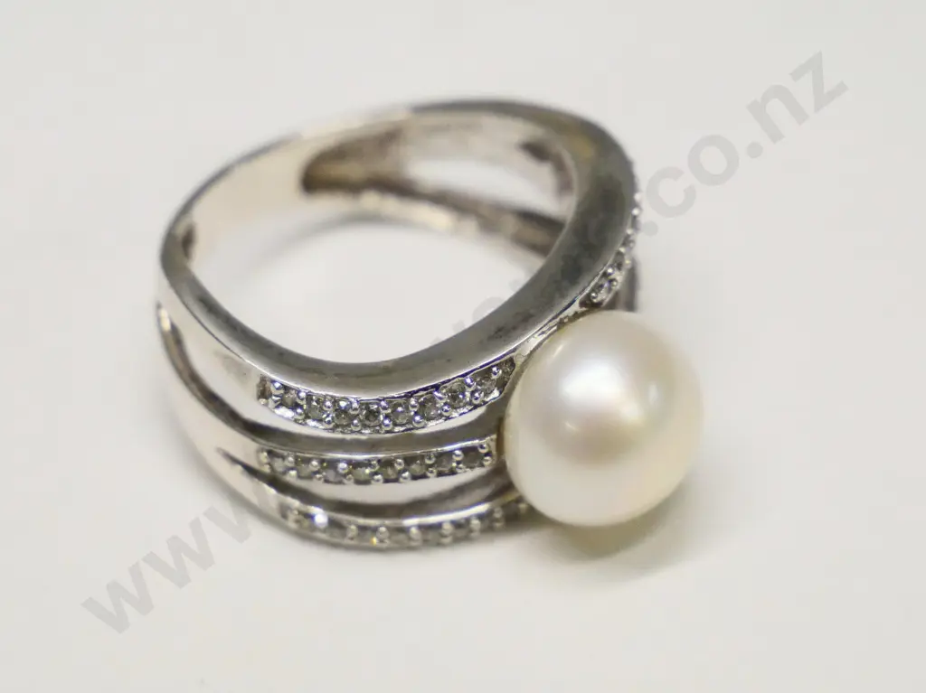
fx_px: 3209
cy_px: 346
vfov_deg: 12.3
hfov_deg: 16.4
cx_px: 463
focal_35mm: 120
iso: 3200
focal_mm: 60
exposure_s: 1/400
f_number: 5.6
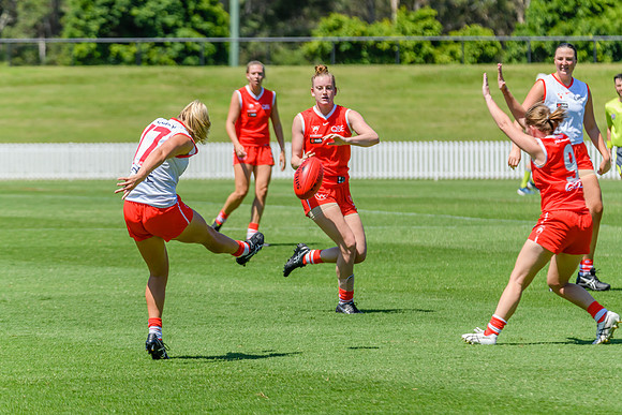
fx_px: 5434
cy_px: 200
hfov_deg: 6.6
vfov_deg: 4.4
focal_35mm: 314
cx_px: 300
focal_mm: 300
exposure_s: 1/2000
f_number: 9
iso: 800
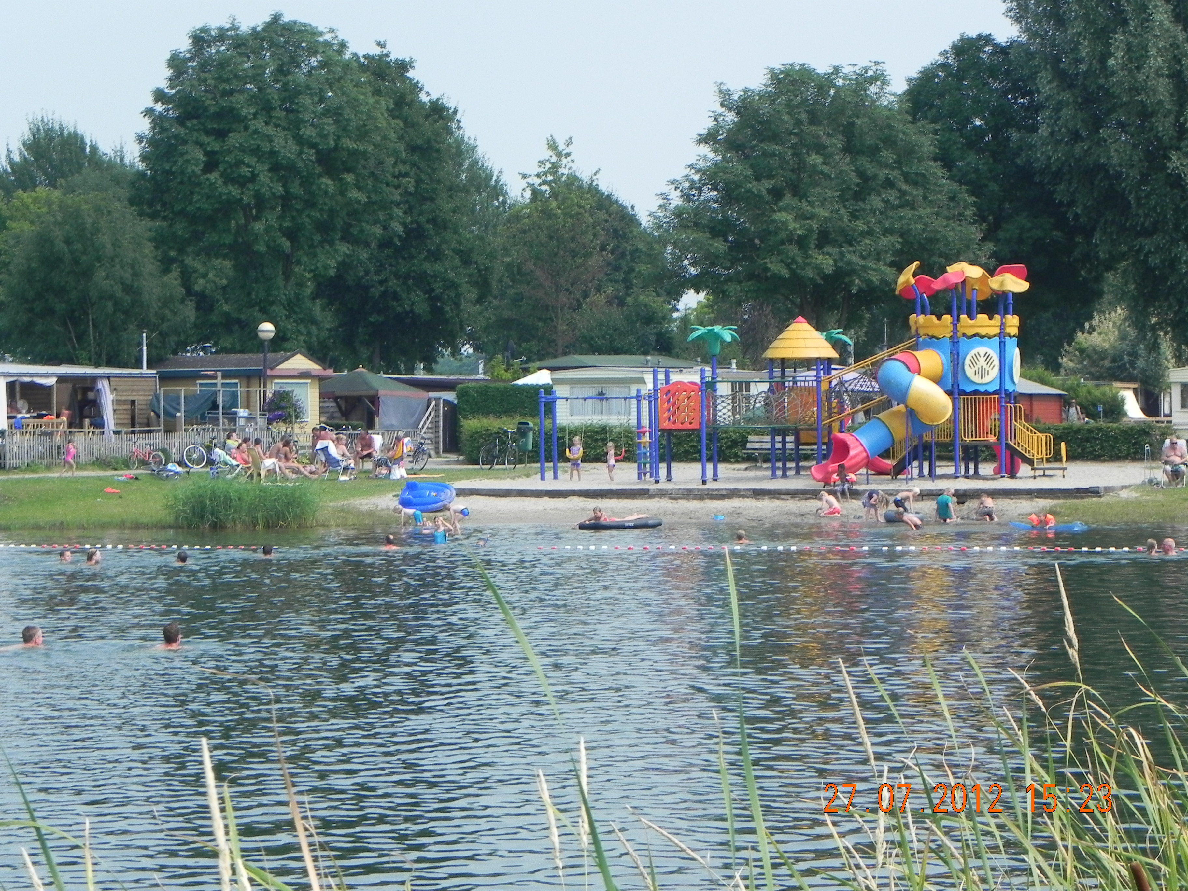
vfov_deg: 11.5
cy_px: 446
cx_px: 594
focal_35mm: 129
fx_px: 4427
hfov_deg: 15.3
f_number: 6.3
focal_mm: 23
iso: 160
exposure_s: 1/401
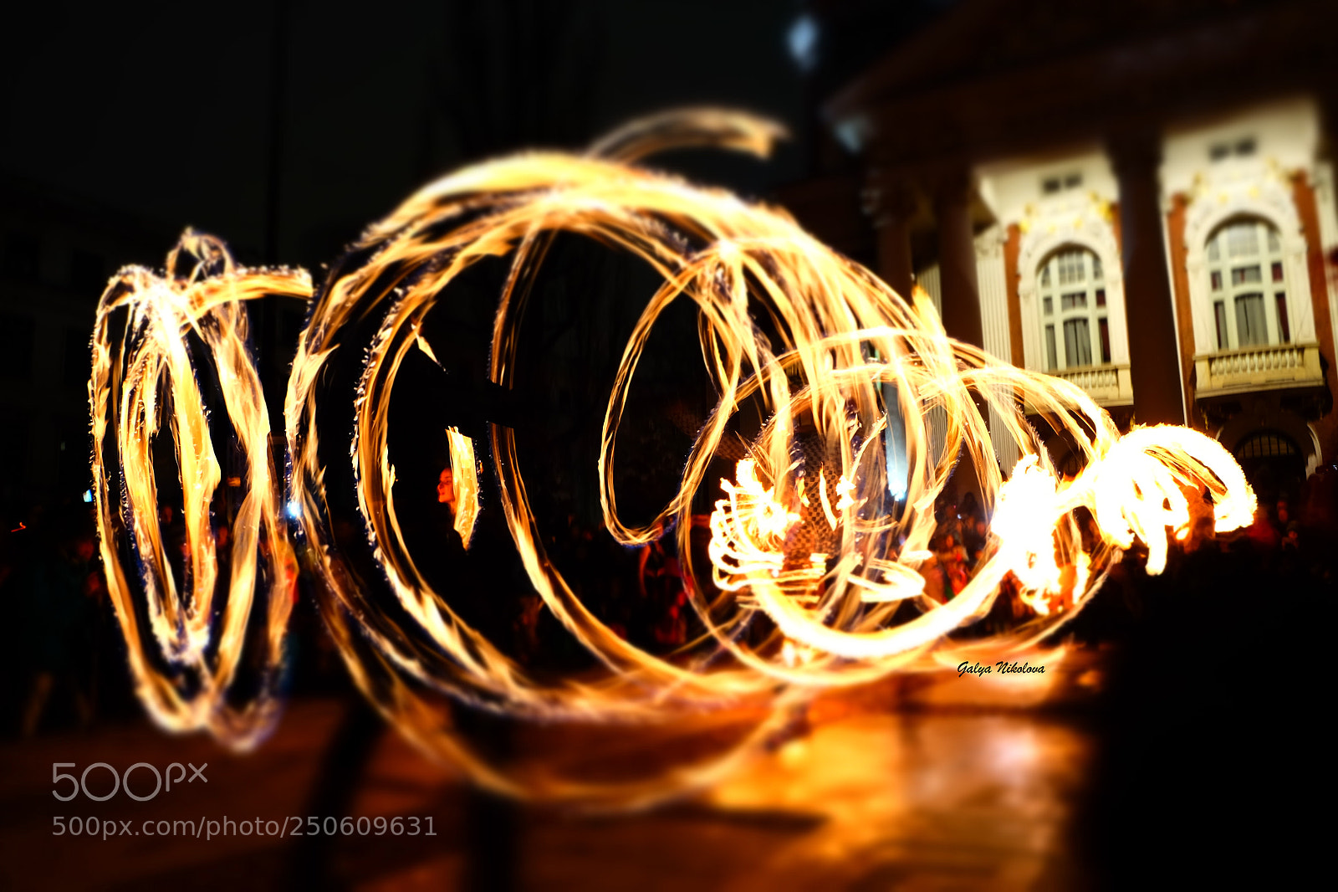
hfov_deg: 67.4
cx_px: 669
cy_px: 446
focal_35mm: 27
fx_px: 1003
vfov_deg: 47.9
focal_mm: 18
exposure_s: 2
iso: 320
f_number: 6.4
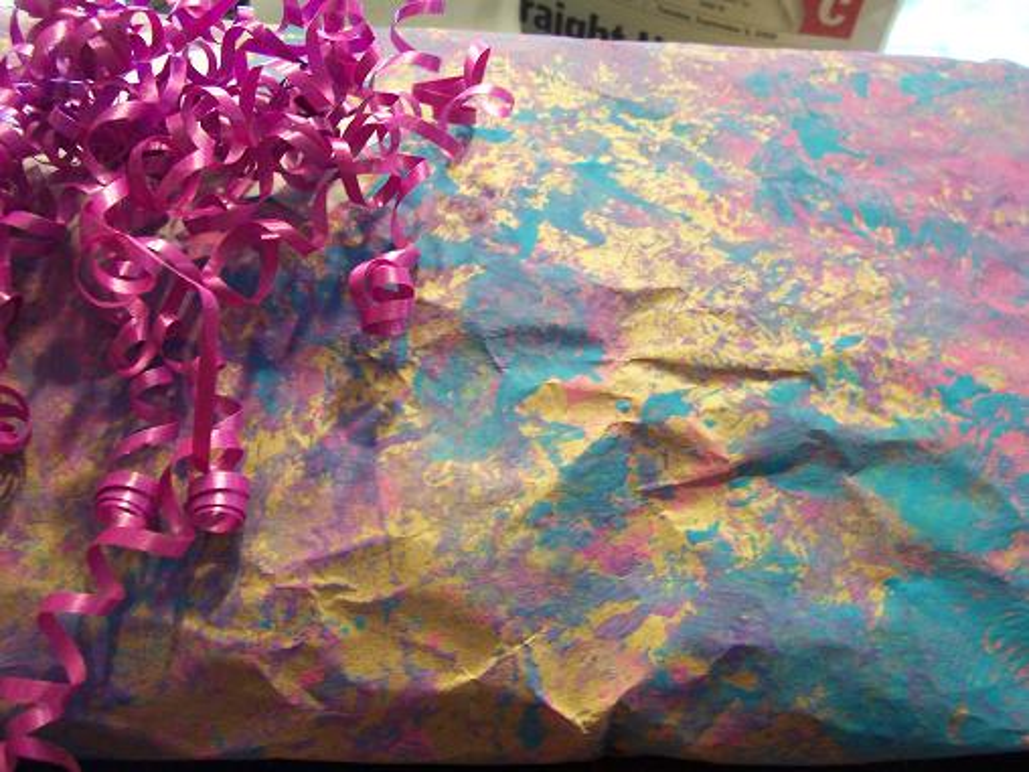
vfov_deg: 38.7
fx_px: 1100
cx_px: 514
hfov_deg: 50.1
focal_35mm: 37
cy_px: 386
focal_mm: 5.6
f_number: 2.8
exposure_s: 1/10
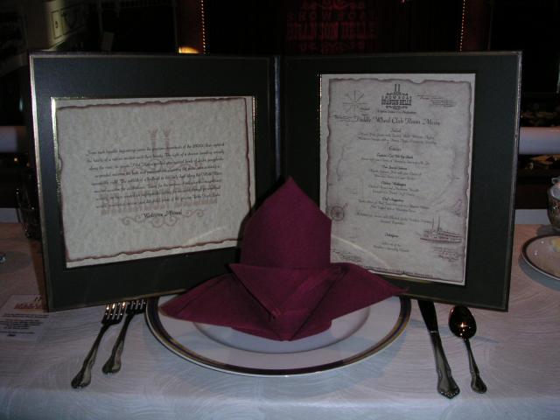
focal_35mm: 37
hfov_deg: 50.1
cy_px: 210
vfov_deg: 38.7
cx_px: 280
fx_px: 599
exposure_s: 1/45
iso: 160
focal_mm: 5.7
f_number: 2.8
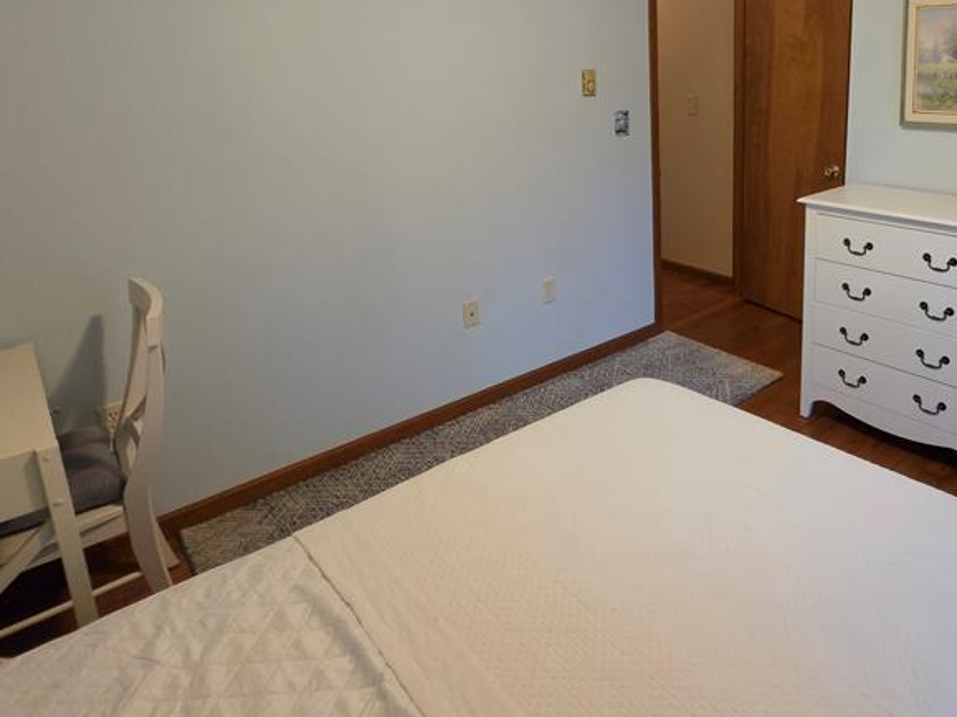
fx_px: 636
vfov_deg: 56.8
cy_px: 208
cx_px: 674
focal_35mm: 23
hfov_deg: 70.7
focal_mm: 2.2
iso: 320
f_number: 1.9
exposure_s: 1/60
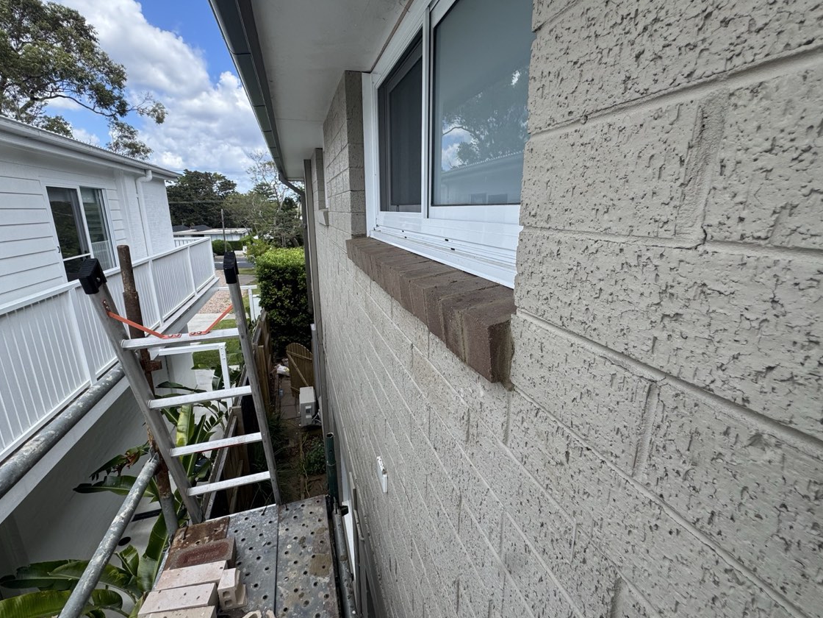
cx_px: 412
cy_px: 296
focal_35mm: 15
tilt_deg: -13.3
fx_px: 357
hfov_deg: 98.2
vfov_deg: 81.7
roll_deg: +0.6
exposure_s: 1/625
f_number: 2.2
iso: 40
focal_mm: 2.22
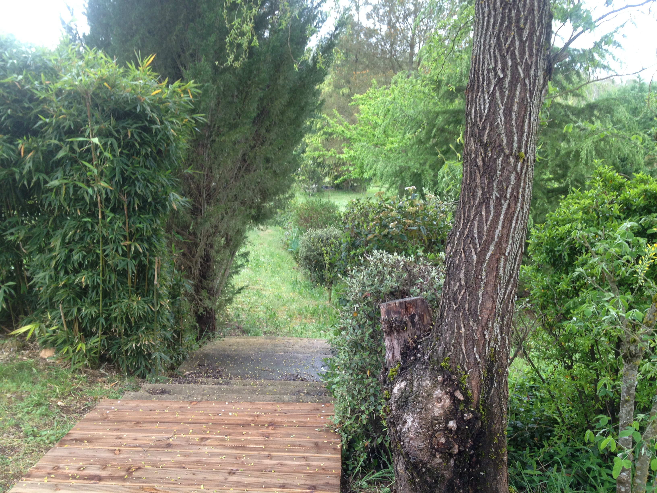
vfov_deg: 40.7
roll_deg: +2.2
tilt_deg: -13.9
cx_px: 328
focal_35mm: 35
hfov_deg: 52.6
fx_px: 664
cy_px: 246
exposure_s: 1/60
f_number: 2.4
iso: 50
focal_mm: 4.28
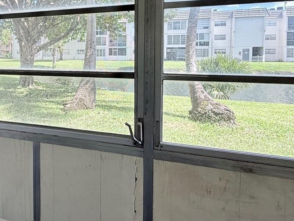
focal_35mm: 30
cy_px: 65
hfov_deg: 56.4
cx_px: 67
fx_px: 255
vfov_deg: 45.7
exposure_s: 1/102
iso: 40
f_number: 2.2
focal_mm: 2.22
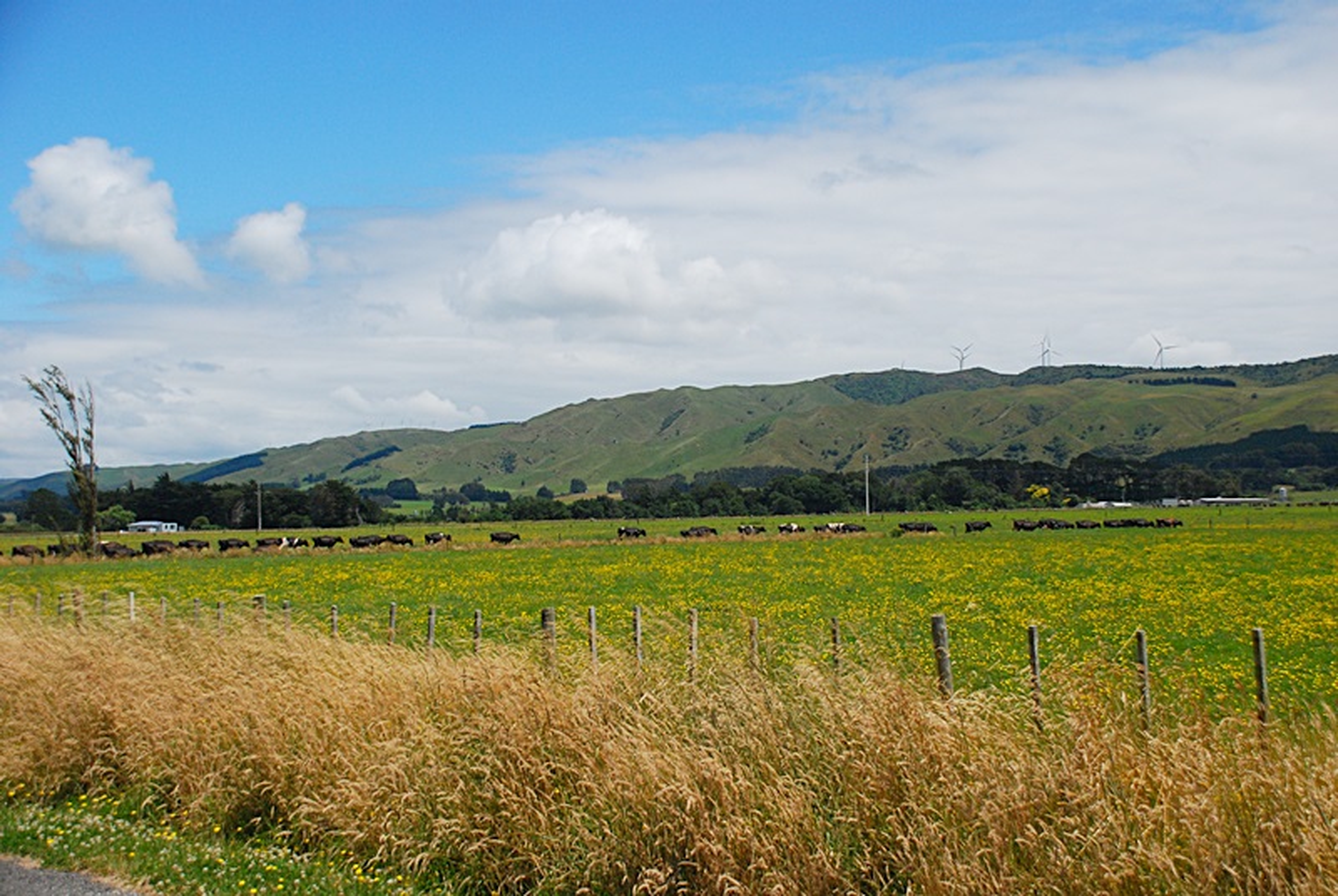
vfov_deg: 29.0
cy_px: 448
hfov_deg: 42.3
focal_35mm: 46
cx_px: 669
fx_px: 1731
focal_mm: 31
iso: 400
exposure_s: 1/3200
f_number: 5.6
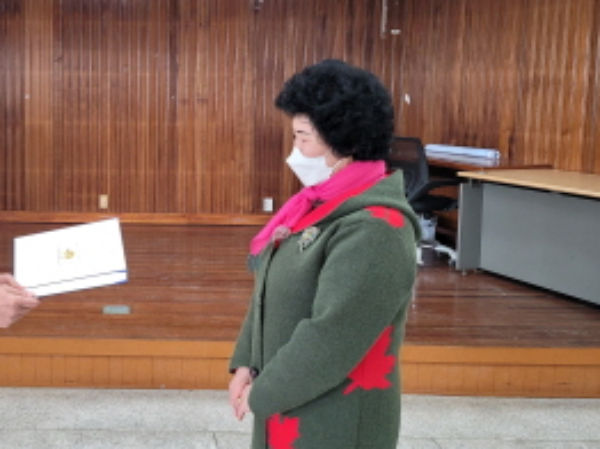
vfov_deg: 33.3
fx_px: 745
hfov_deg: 41.4
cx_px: 94
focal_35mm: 43
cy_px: 159
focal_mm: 7
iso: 160
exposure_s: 1/119
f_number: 1.8
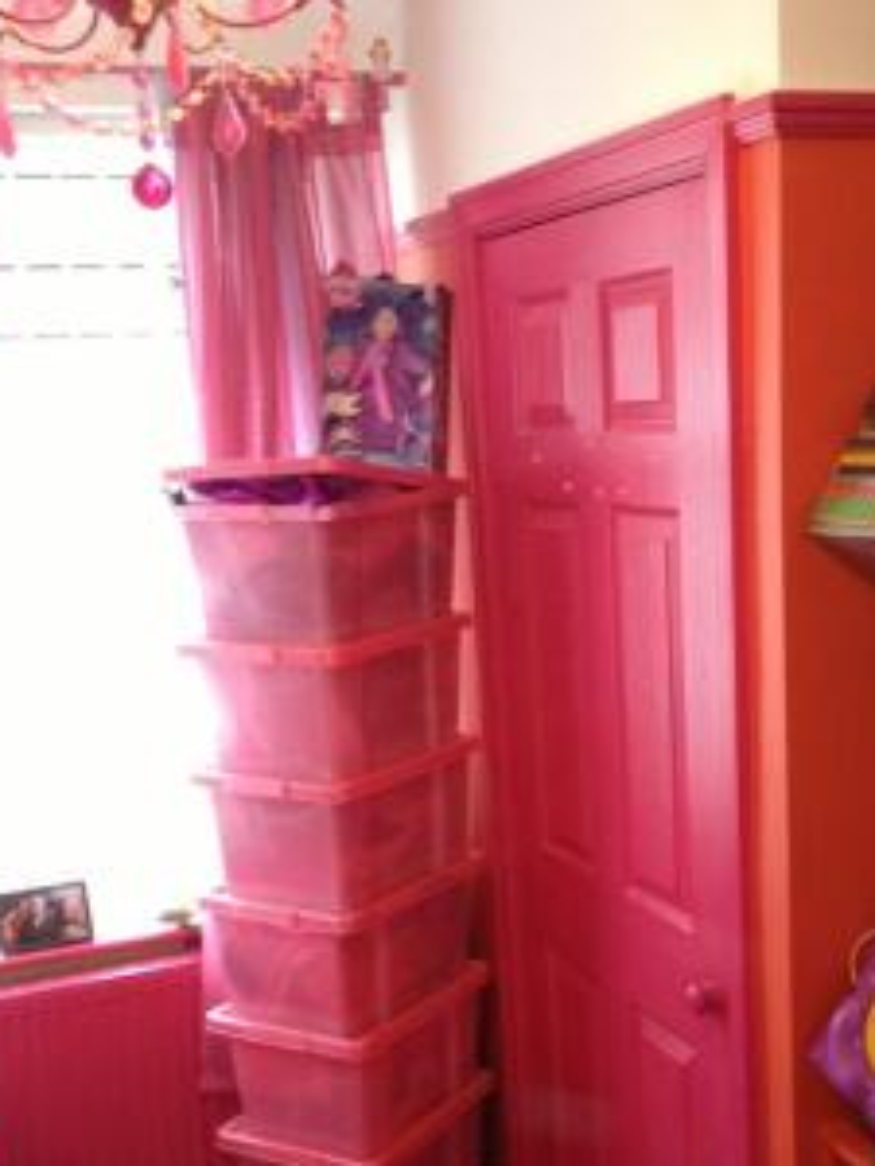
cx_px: 533
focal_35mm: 51
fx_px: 1719
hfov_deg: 28.5
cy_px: 783
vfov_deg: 37.1
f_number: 2.4
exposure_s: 1/20
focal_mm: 4.28
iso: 250
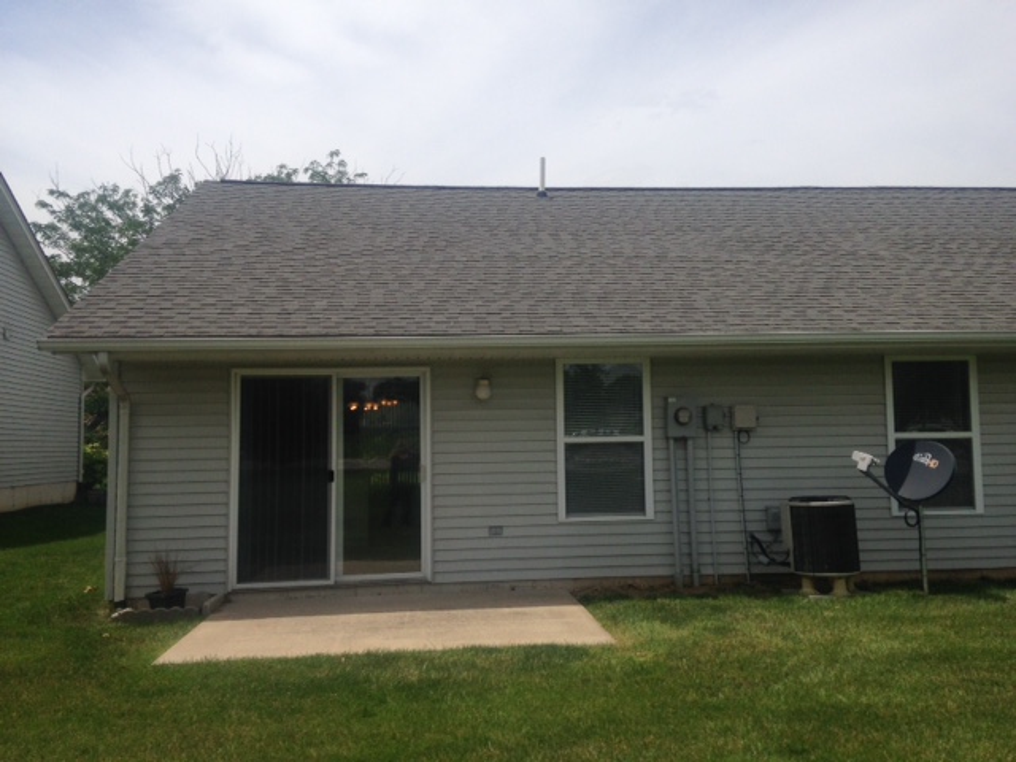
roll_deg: +1.9
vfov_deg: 42.9
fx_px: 969
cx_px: 508
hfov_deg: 55.4
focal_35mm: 33
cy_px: 381
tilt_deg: +3.0
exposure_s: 1/3390
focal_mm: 4.12
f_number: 2.4
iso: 50
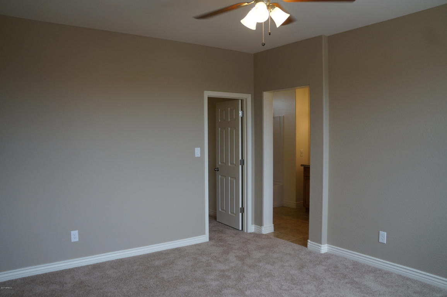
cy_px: 148
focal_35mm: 27
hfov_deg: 67.4
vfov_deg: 47.8
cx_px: 224
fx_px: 335
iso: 320
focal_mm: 18
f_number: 4
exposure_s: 1/160
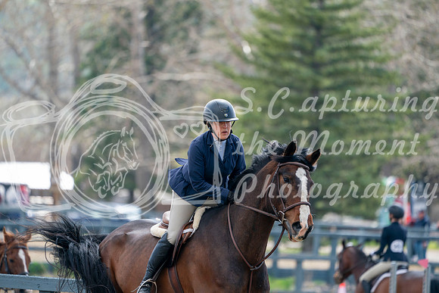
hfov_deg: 5.2
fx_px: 4879
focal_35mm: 400
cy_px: 146
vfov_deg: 3.4
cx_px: 220
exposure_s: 1/500
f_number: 5.6
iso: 320
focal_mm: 400
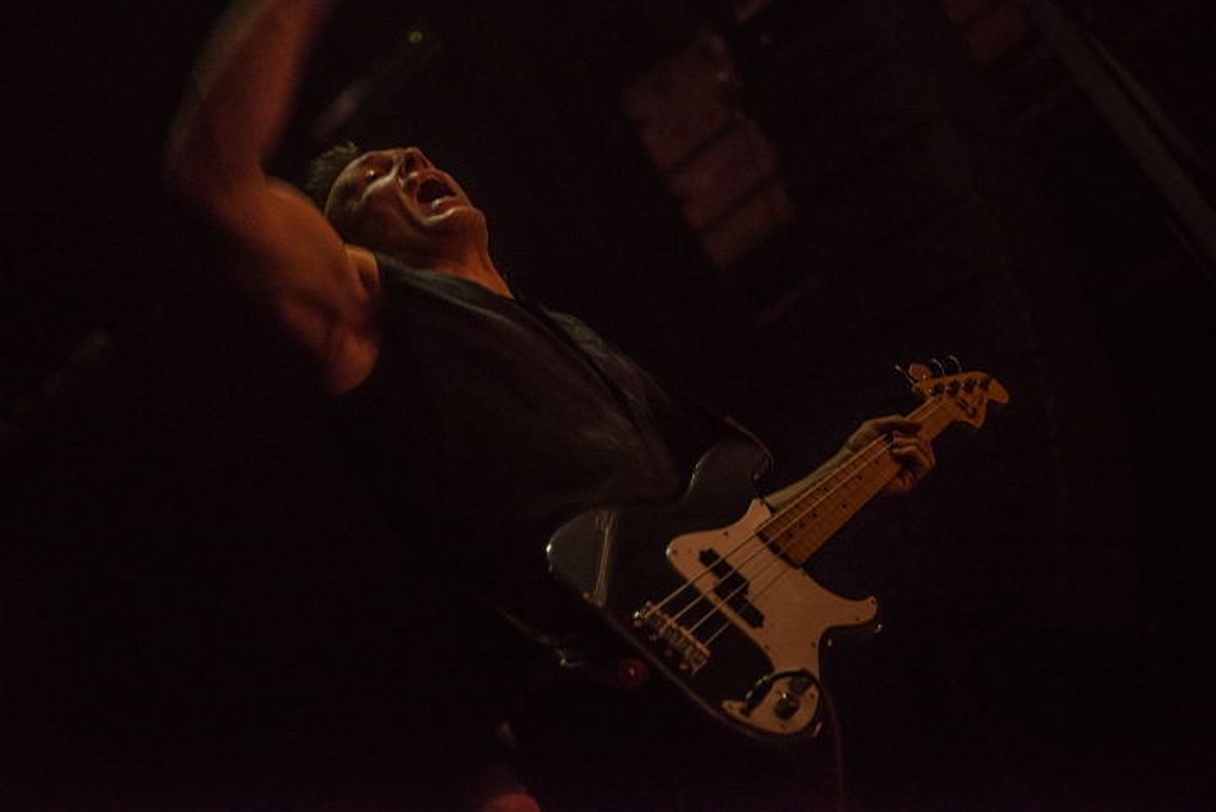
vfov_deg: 24.2
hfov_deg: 35.6
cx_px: 608
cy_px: 406
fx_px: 1893
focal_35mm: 56
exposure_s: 1/80
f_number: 2.8
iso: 4000
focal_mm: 56
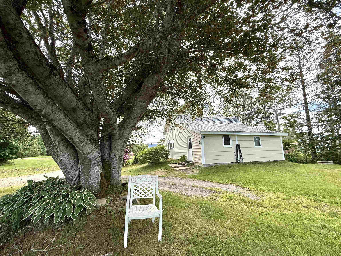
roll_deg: +1.4
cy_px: 128
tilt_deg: +10.7
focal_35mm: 14
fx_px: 138
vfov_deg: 85.7
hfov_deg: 102.1
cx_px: 170
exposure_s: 1/876
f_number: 2.2
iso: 64
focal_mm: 2.22
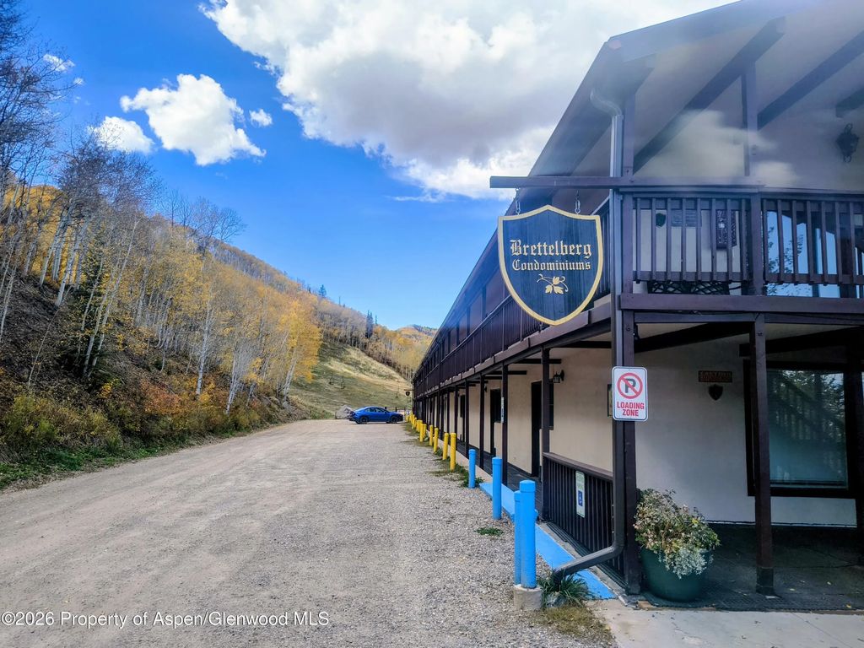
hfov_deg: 71.6
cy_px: 324
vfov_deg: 56.8
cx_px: 432
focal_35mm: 24
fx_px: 599
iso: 100
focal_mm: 5.56
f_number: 1.8
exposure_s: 1/1203
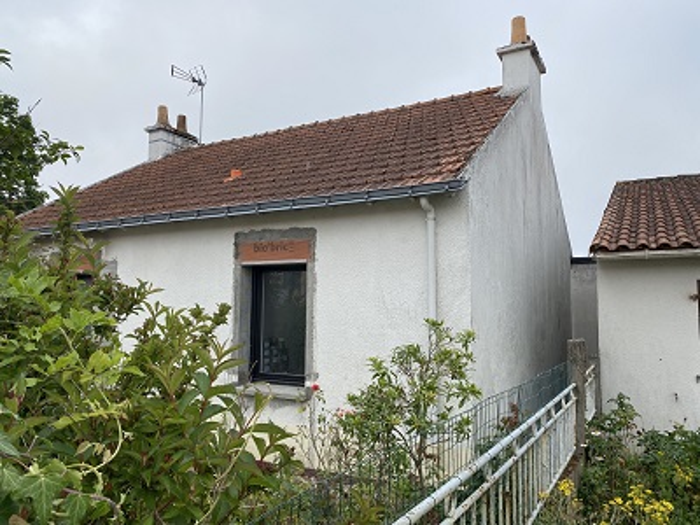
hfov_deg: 67.3
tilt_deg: +3.9
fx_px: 526
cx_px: 350
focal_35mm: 26
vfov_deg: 53.1
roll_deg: -1.2
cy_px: 262
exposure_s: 1/1838
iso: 32
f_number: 1.8
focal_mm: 4.25
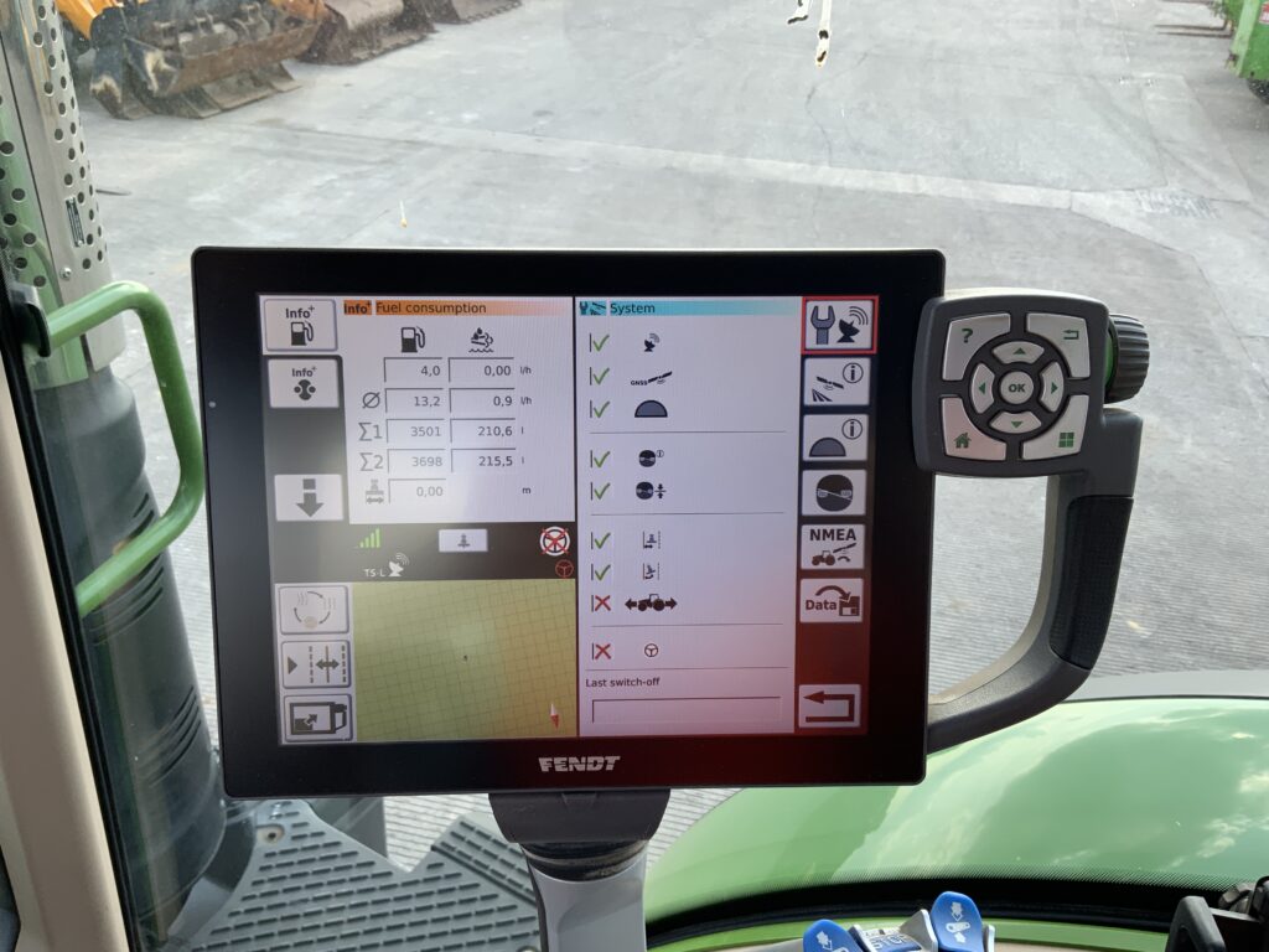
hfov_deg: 61.7
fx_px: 1063
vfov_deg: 48.2
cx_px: 634
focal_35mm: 29
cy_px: 476
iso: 16
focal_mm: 3
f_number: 1.8
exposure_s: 1/206
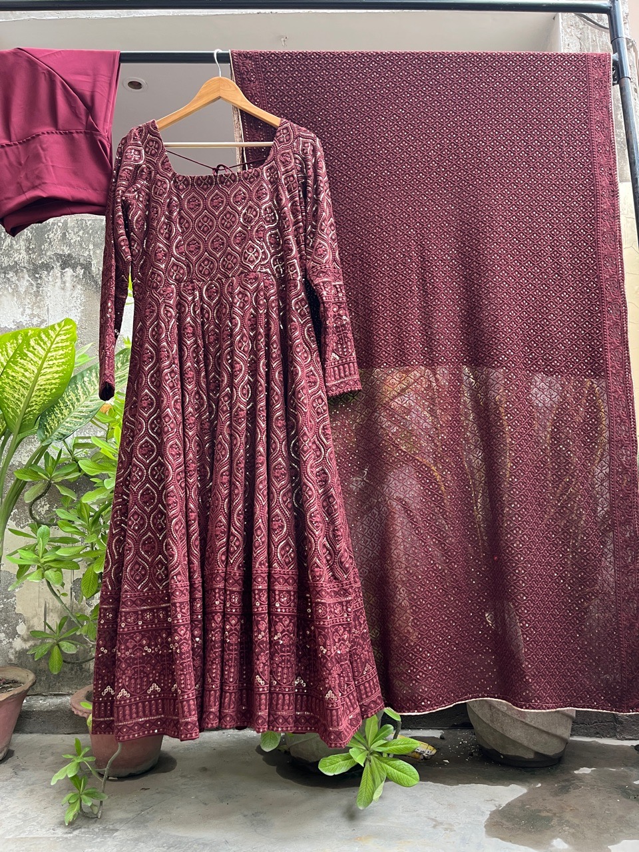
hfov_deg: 53.1
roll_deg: +2.5
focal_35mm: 26
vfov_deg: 67.3
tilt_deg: +6.9
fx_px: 640
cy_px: 426
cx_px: 320
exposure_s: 1/64
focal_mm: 5.1
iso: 125
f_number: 1.6
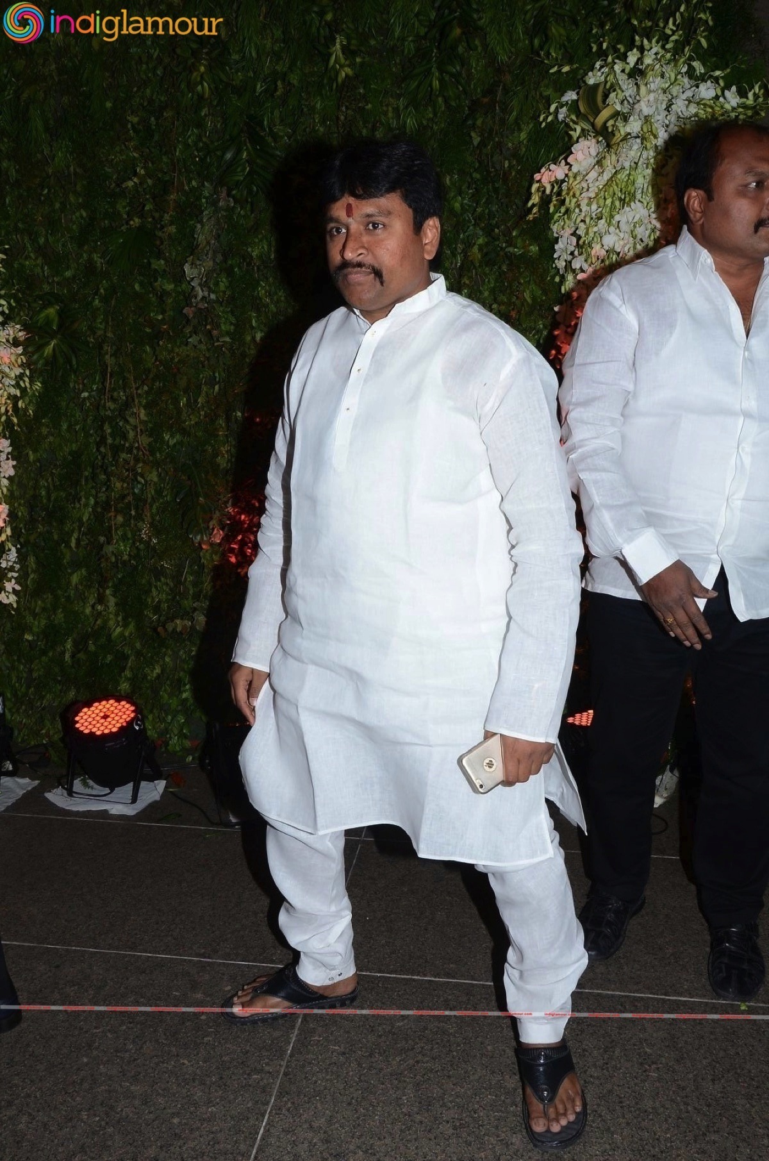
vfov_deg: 57.3
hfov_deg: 39.8
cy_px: 580
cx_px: 384
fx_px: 1062
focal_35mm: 33
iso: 500
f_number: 9
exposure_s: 1/125
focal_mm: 22
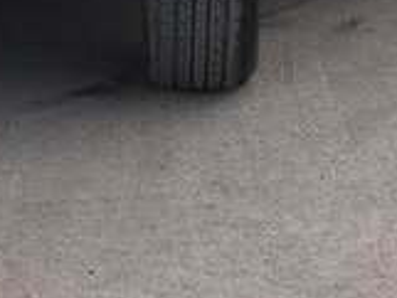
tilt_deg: -3.2
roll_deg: +2.8
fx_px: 1366
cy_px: -215
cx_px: 67
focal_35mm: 119
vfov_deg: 11.7
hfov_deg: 16.4
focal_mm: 4.15
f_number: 2.2
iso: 32
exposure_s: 1/439
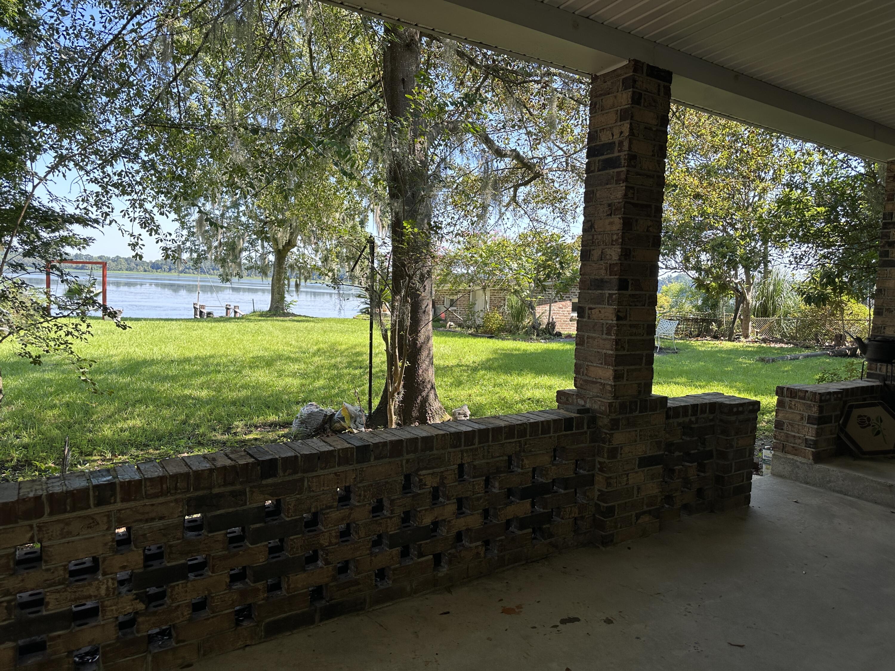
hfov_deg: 71.6
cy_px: 336
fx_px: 621
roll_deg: -3.0
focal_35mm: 24
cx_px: 448
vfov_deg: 56.8
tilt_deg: -4.3
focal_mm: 6.86
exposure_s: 1/663
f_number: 1.78
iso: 80
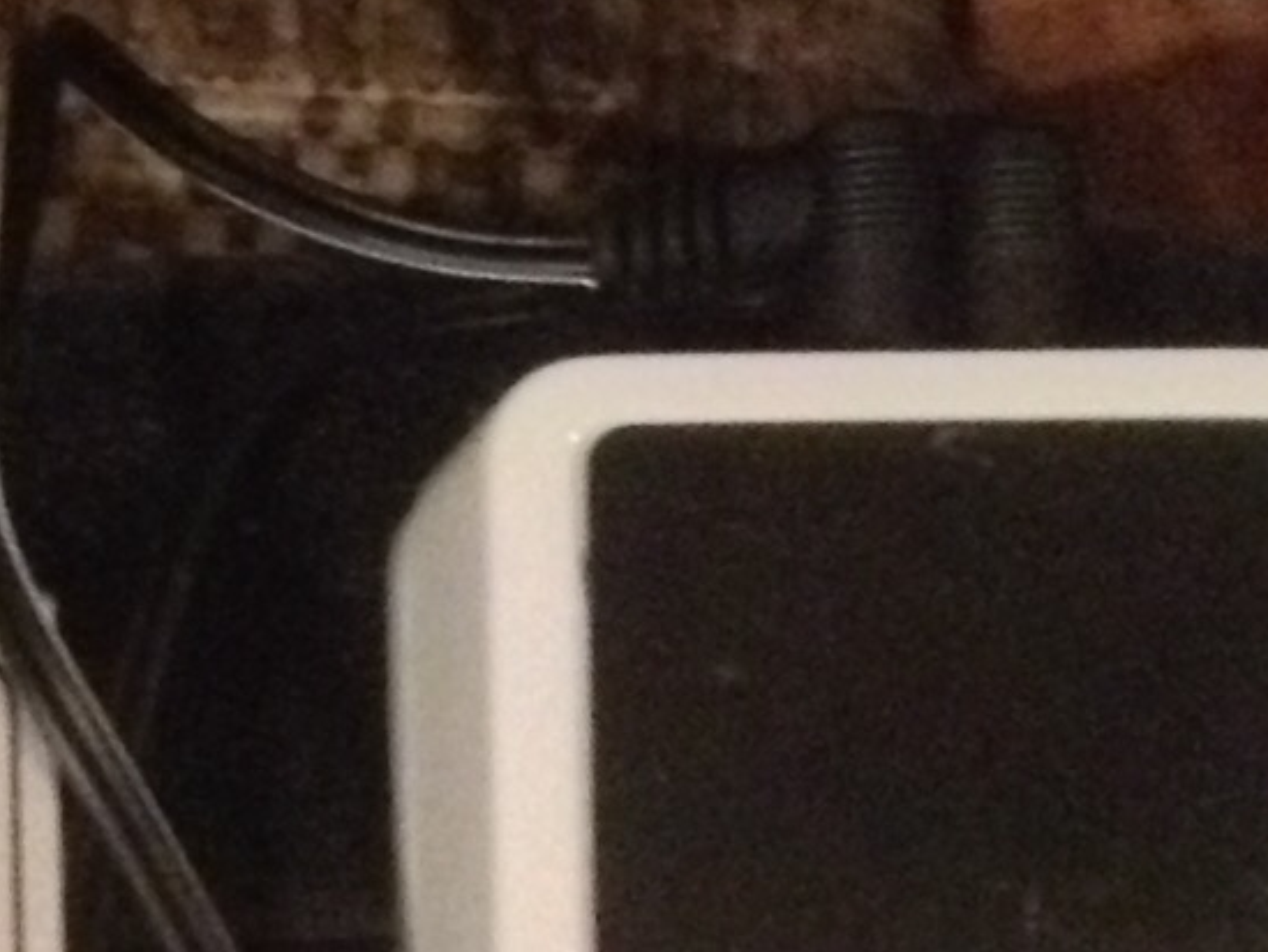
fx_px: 7621
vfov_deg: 6.7
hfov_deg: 9.1
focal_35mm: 208
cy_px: 2415
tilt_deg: -82.3
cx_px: -1002
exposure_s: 1/15
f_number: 2.4
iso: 800
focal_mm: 4.28
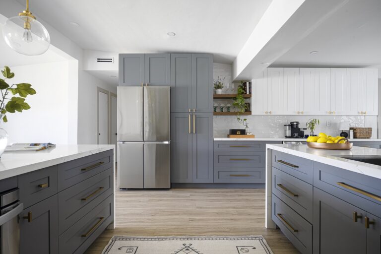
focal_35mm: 20
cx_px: 190
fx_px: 206
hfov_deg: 85.4
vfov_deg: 63.2
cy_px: 127
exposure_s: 1/1.67
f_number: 10
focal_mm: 19.5
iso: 160
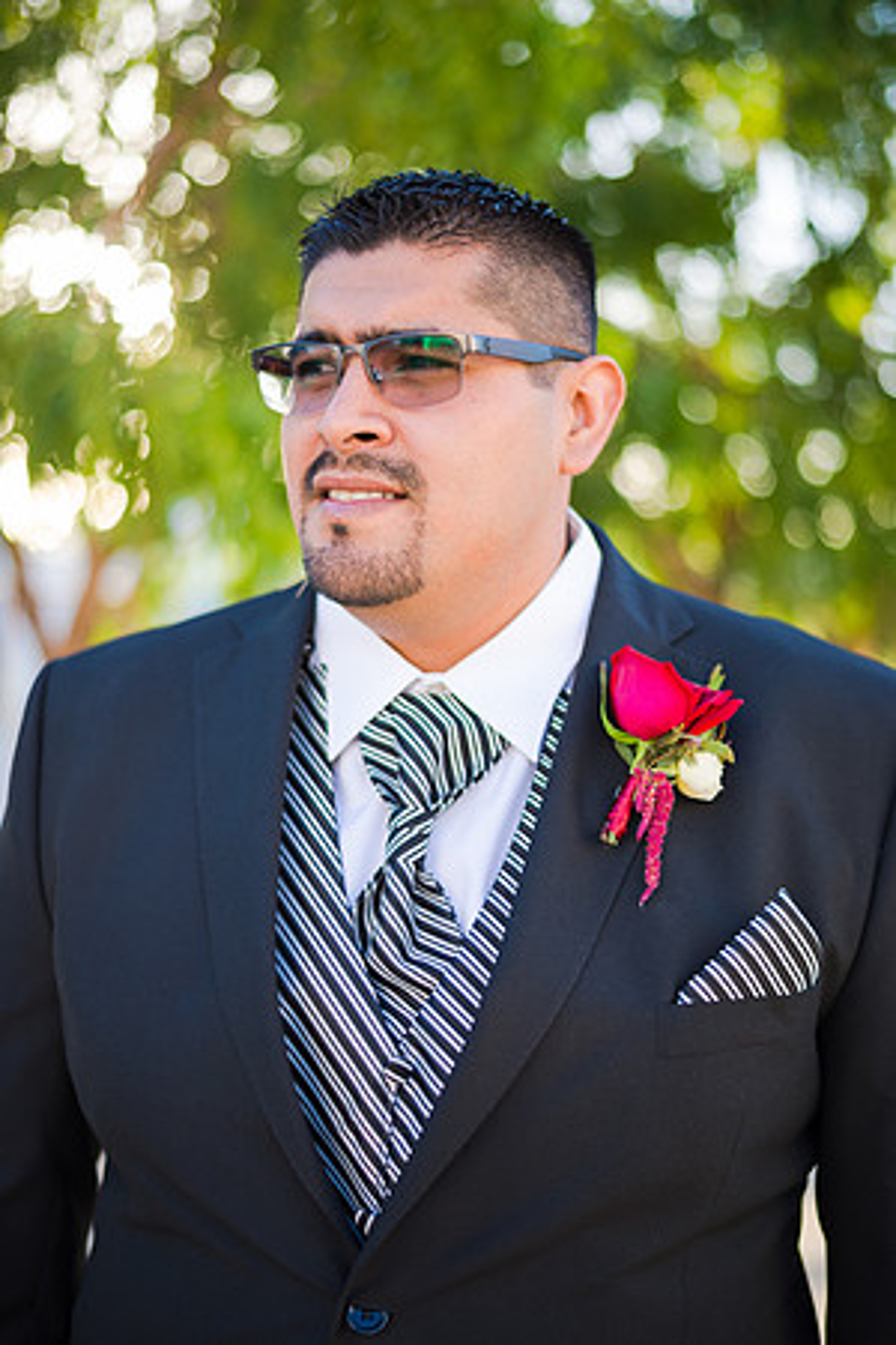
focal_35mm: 50
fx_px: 1867
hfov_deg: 27.0
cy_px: 672
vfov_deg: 39.6
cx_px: 448
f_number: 1.8
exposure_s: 1/500
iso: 125
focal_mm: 50
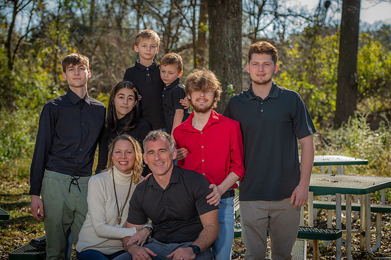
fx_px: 890
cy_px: 130
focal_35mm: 82
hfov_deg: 24.8
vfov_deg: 16.6
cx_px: 196
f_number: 4
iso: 50
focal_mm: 82
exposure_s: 1/250
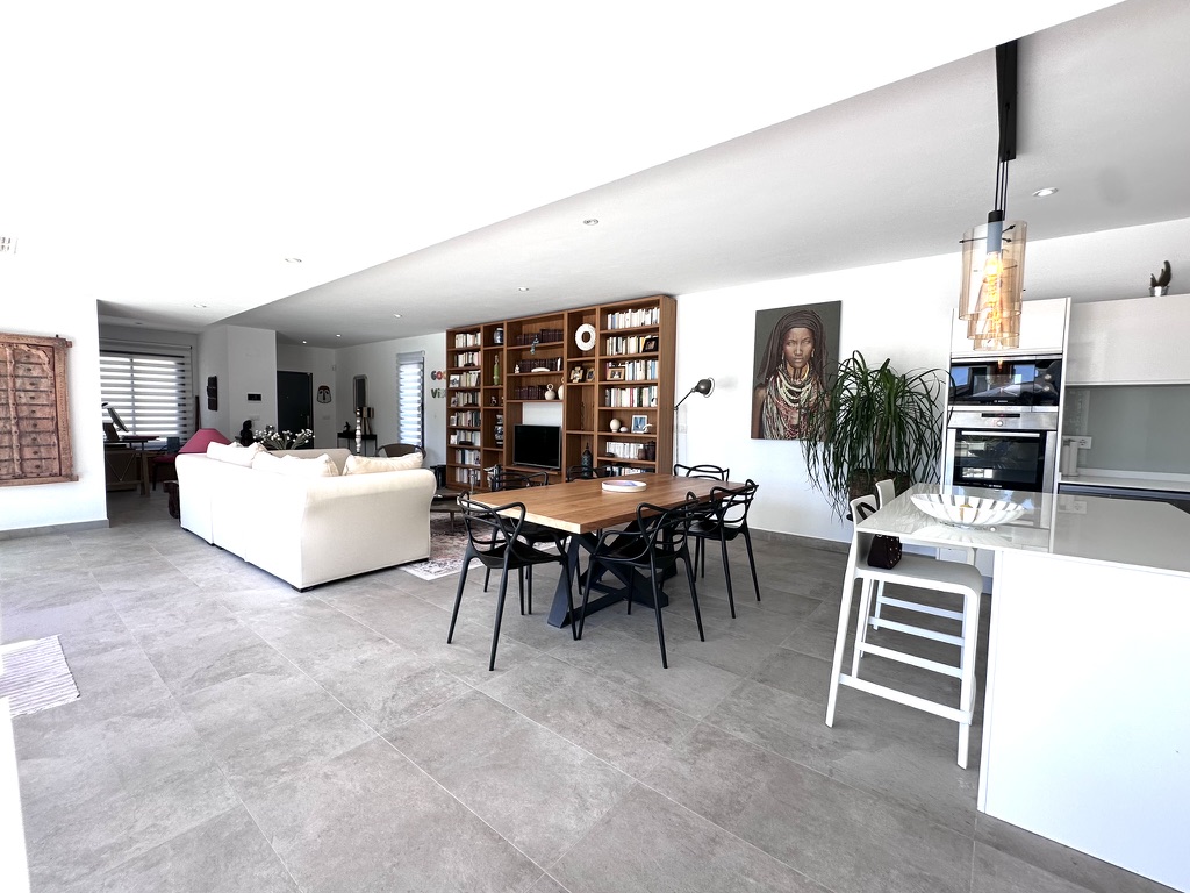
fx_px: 481
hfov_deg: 102.1
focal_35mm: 14
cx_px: 595
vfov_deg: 85.7
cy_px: 446
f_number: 2.2
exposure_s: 1/145
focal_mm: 2.22
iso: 40
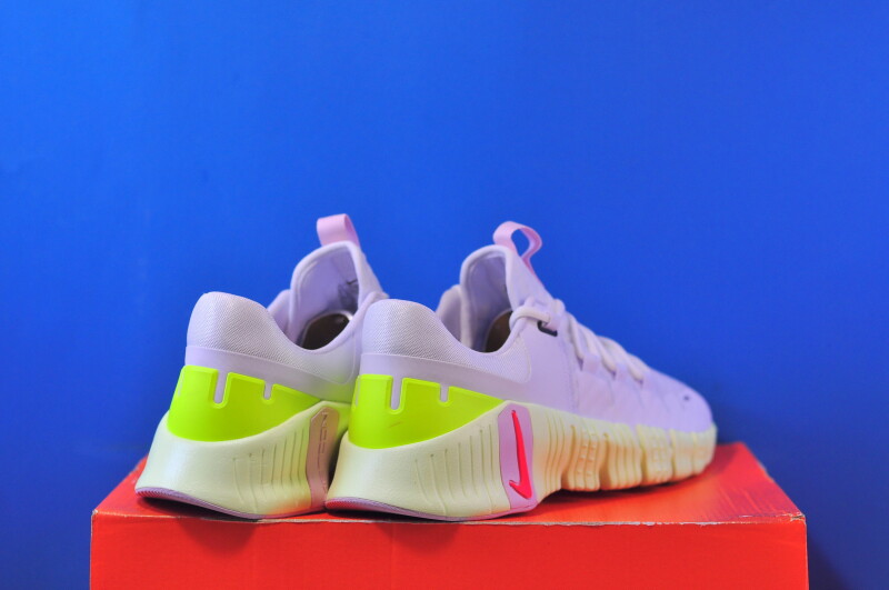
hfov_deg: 27.0
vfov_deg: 18.1
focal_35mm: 75
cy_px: 295
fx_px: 1849
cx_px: 444
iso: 250
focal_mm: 50
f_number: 3.2
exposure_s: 1/320
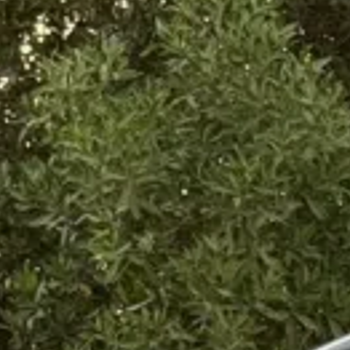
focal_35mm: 332
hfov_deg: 5.3
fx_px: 3798
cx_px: 425
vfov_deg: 5.1
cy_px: 965
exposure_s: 1/239
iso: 100
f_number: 1.78
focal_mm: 6.76
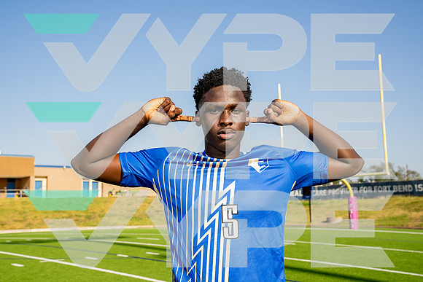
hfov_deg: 44.5
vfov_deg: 30.5
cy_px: 141
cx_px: 212
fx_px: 517
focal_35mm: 44
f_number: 7.1
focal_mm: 44
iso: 50
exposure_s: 1/125
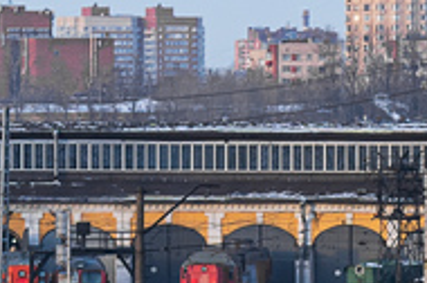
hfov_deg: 4.1
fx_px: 5992
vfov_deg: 2.7
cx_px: 447
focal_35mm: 506
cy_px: 879
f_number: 6.3
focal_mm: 75
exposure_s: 1/400
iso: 400
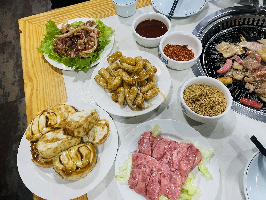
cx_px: 133
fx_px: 200
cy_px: 100
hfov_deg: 67.3
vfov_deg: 53.1
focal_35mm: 26
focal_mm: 4.2
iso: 125
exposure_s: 1/50
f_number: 1.6
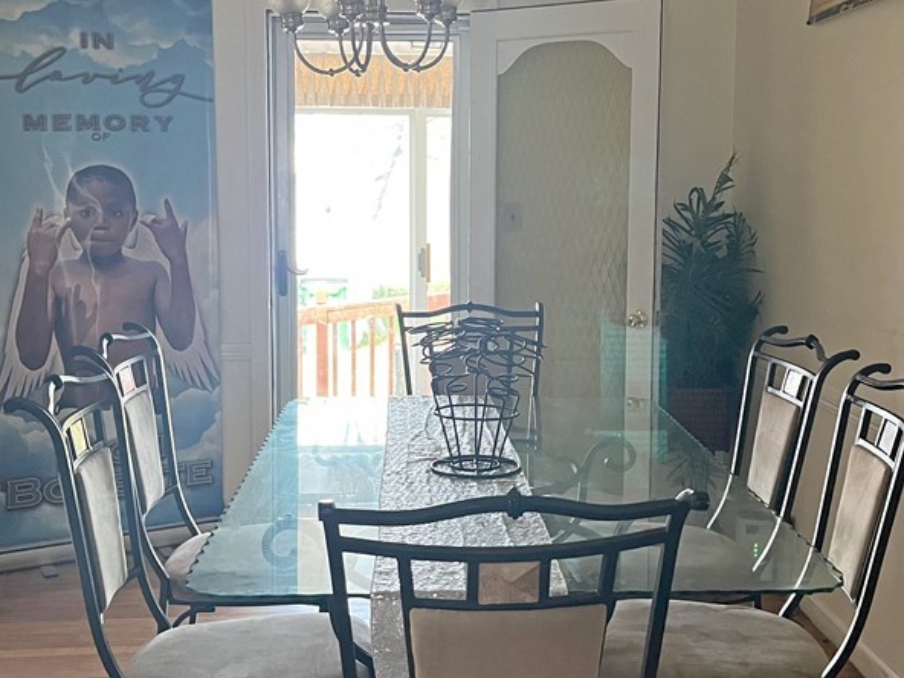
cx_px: 479
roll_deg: +0.0
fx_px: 1175
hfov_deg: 42.1
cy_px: 296
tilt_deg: -6.3
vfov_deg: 32.1
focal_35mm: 45
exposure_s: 1/60
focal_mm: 5.1
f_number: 1.6
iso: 500
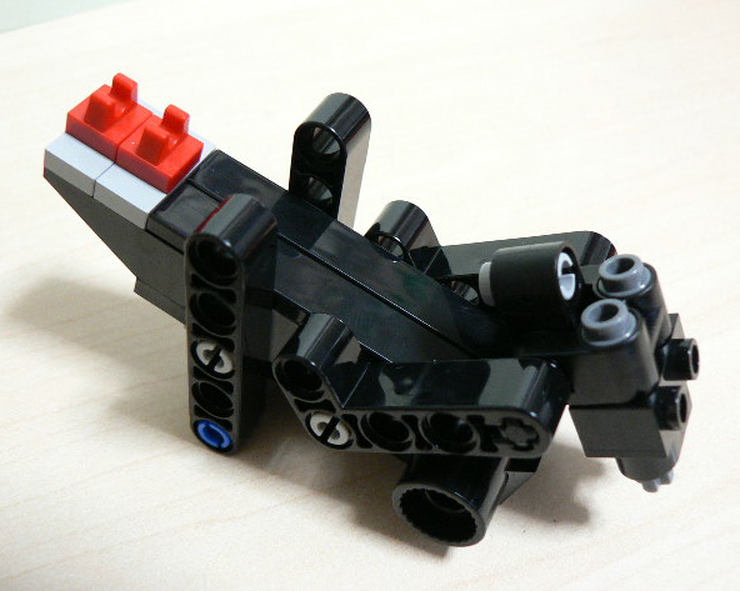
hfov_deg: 48.0
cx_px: 361
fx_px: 832
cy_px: 296
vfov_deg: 39.1
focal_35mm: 38
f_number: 2.8
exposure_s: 1/10
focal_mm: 6
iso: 200
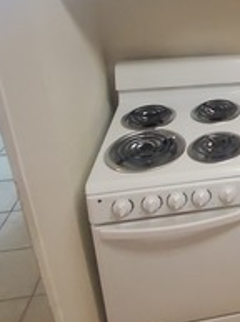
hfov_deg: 25.9
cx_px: 337
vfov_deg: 39.7
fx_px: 417
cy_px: 46
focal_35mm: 45
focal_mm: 1.8
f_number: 2.2
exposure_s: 1/59
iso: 320
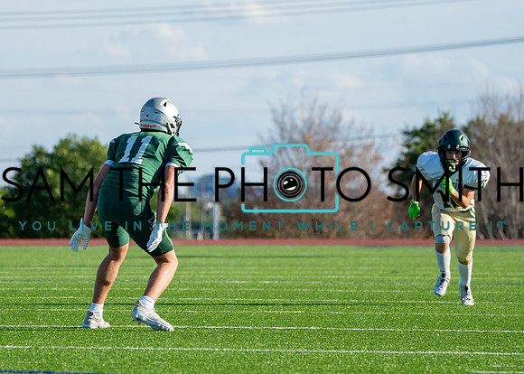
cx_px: 208
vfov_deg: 4.5
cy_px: 211
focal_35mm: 317
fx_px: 4718
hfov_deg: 6.4
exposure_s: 1/2500
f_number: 5.6
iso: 500
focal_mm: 203
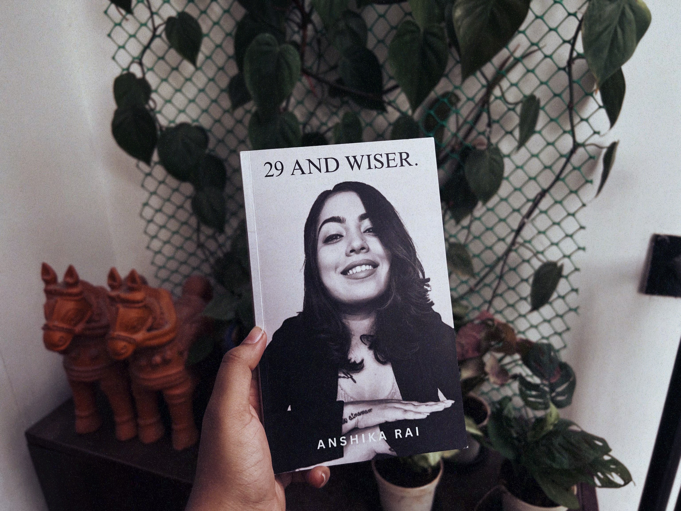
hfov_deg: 67.3
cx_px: 340
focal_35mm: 26
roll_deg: +1.5
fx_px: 511
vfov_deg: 53.1
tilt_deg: -21.9
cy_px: 256
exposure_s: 1/359
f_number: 1.5
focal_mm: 5.7
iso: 50
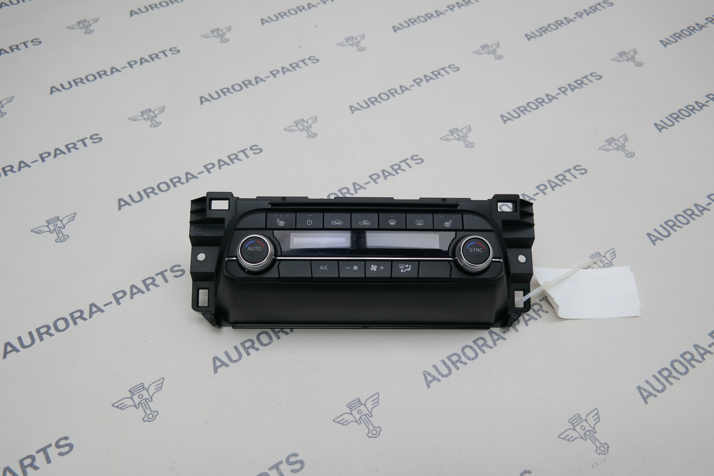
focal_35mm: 30
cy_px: 238
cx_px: 357
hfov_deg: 61.9
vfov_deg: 43.6
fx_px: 595
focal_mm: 20
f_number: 3.5
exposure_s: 1/80
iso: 200
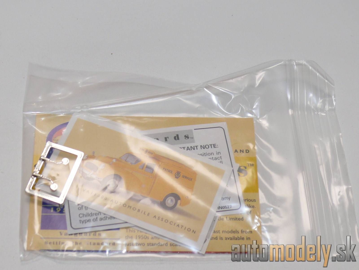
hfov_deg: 24.1
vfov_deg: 18.2
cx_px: 180
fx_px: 840
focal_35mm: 81
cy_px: 135
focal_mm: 11.8
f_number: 3.2
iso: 100
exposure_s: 1/60
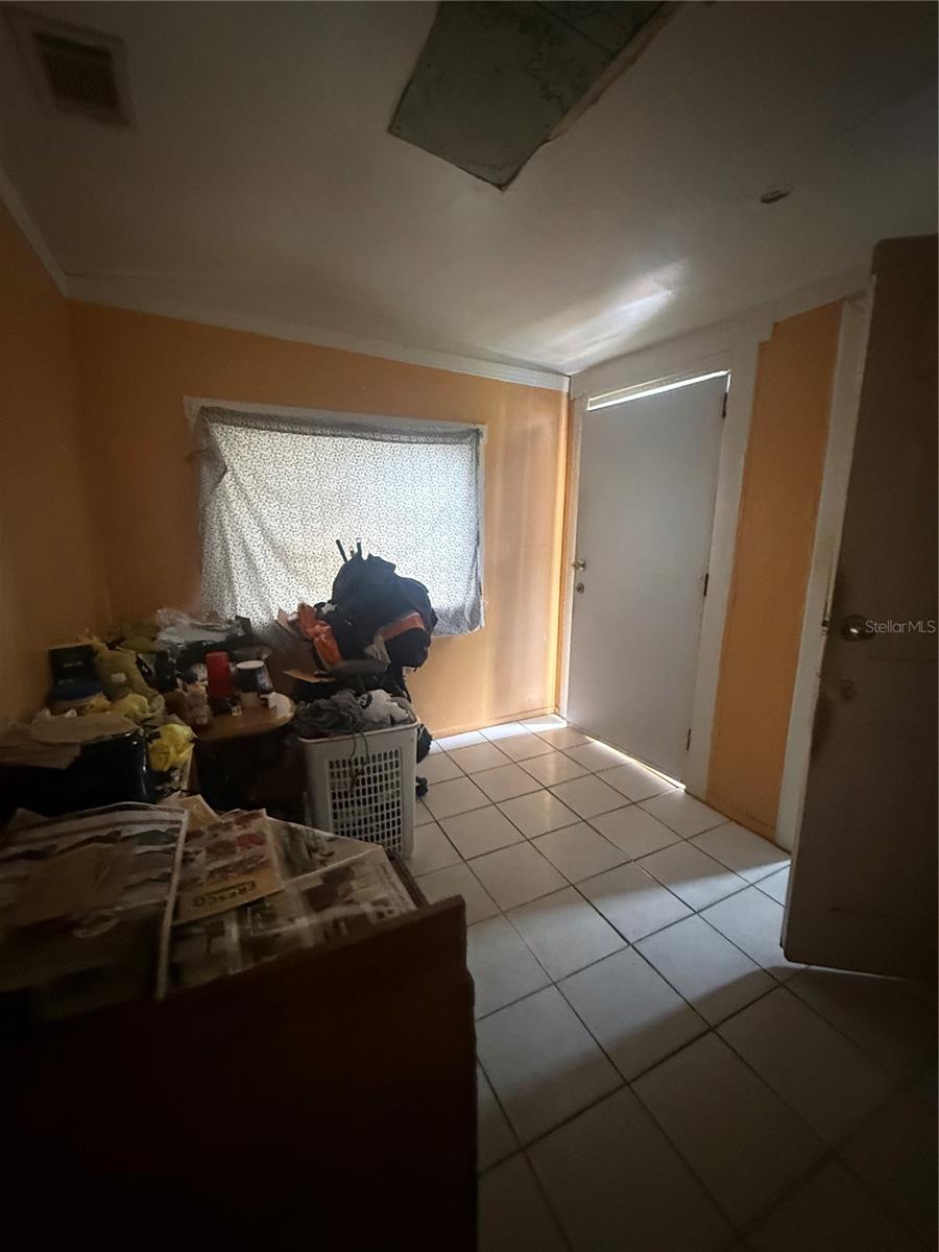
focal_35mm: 14
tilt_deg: -13.2
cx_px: 470
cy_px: 626
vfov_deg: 102.1
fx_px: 506
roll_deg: -0.1
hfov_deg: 85.7
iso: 800
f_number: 2.2
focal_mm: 2.22
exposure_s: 1/60
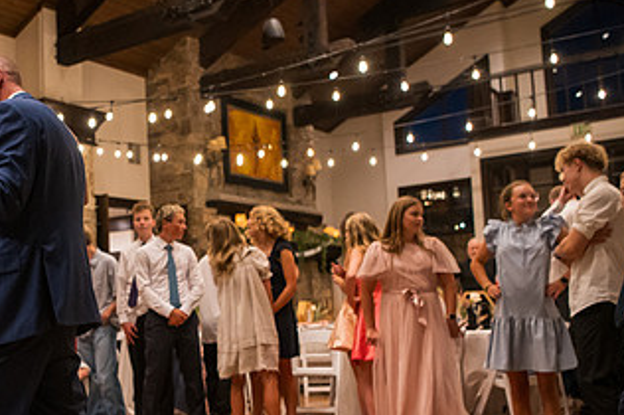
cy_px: 267
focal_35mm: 46
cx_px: 126
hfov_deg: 41.0
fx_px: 796
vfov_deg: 29.0
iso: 6400
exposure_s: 1/200
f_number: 2.8
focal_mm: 24
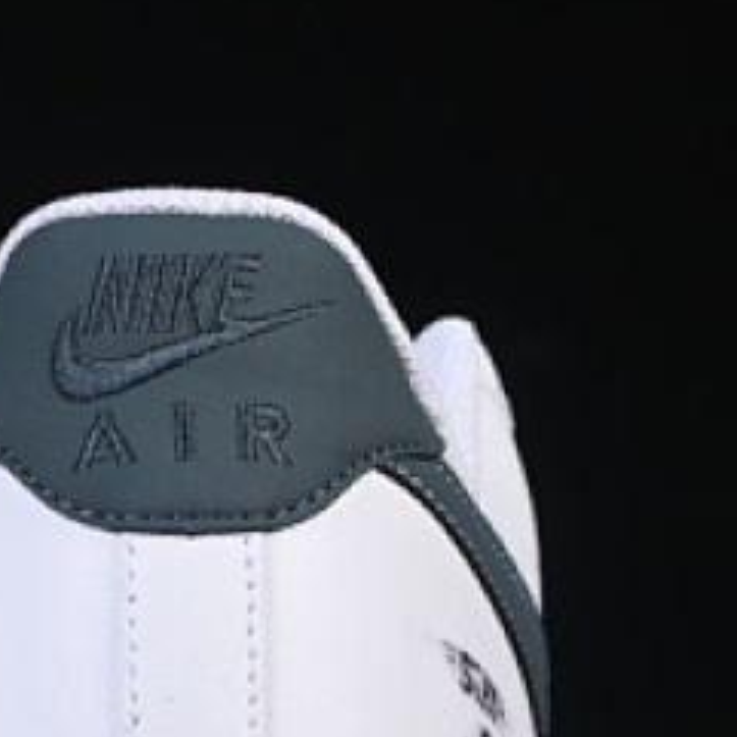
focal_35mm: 286
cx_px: -156
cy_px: 492
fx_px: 6889
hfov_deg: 6.1
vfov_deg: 6.1
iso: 160
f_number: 8
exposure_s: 1/80
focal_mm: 50
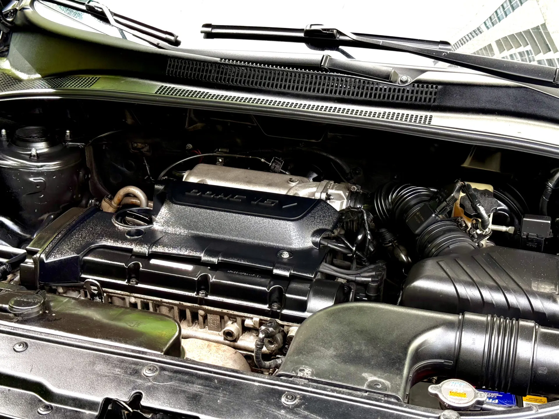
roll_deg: -1.0
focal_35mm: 48
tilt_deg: -27.7
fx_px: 775
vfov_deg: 30.3
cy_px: 210
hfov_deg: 39.7
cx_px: 280
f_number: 1.78
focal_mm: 6.76
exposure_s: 1/291
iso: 100
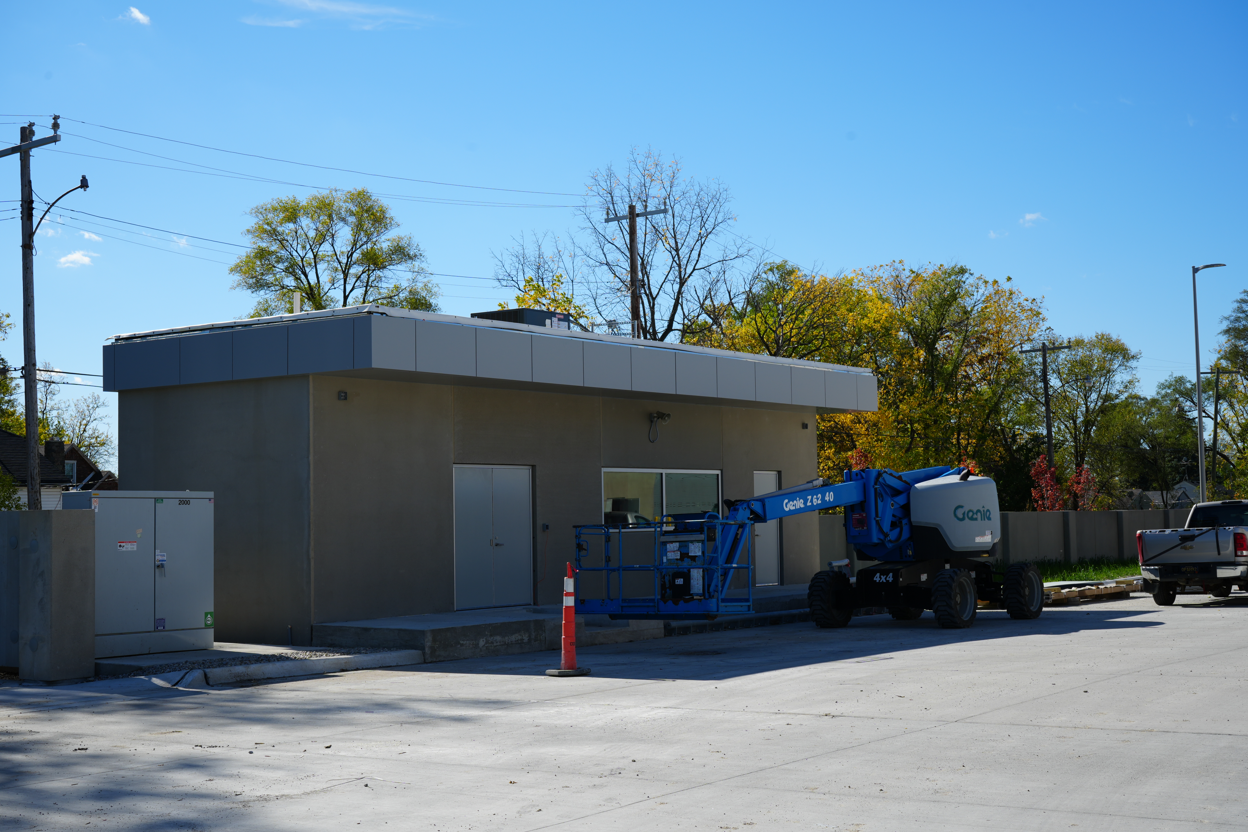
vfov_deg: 28.6
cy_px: 416
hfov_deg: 41.9
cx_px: 624
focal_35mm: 47
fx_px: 1629
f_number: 11
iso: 100
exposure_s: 1/160
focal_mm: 47
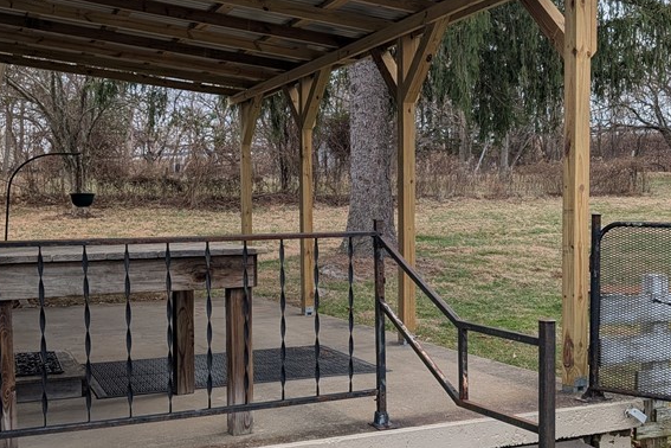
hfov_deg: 43.6
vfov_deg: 29.8
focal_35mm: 45
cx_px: 347
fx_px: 839
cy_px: 258
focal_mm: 6.9
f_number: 1.68
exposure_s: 1/617
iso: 12
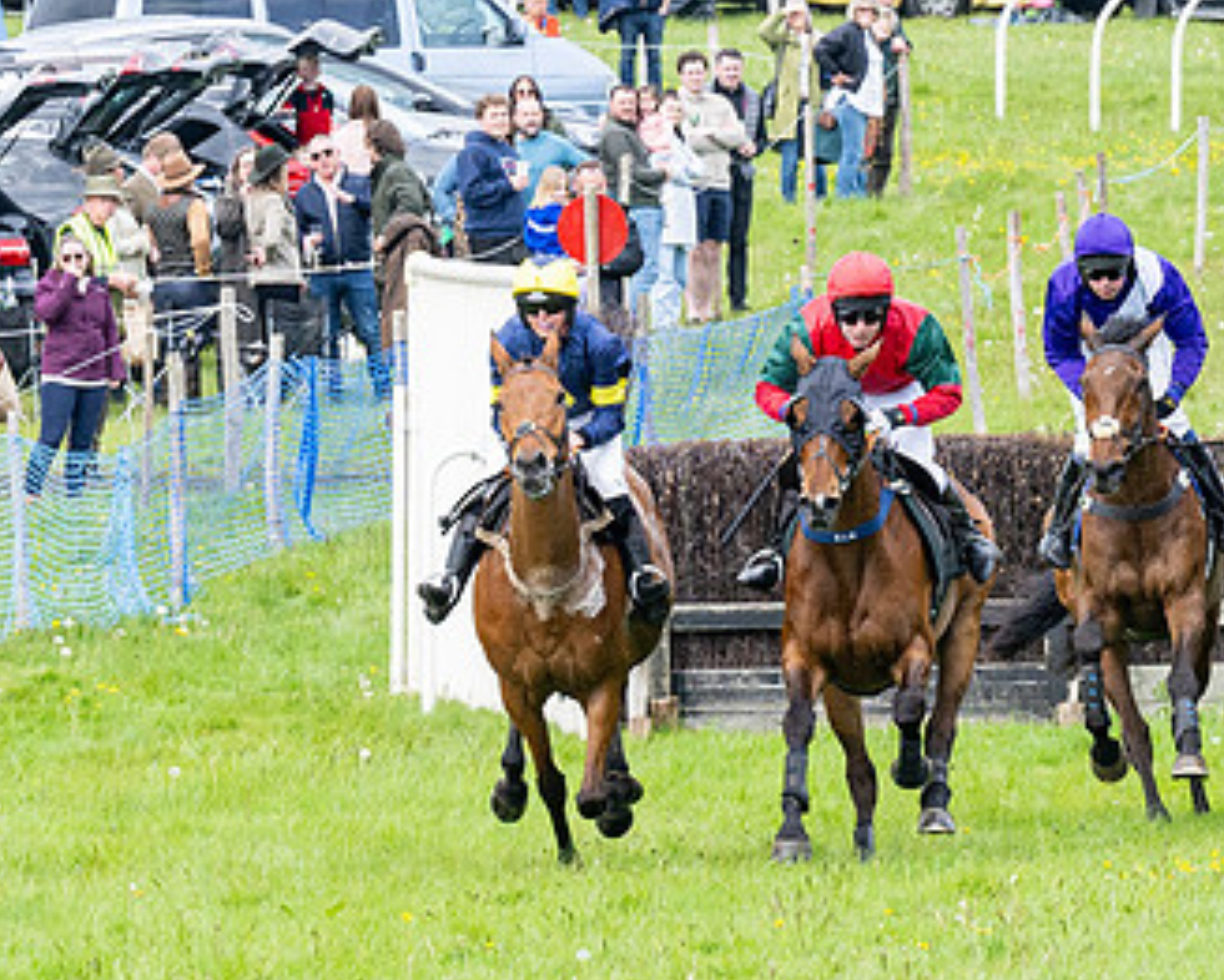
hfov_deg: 2.9
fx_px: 24431
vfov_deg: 2.3
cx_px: 880
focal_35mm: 674
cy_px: 594
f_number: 6.3
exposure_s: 1/640
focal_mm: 160
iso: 400
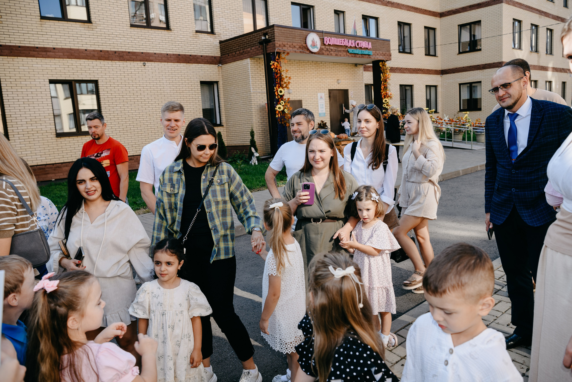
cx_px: 286
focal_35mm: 29
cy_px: 191
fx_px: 461
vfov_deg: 45.0
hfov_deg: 63.7
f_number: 5
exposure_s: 1/160
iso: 100
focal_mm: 29
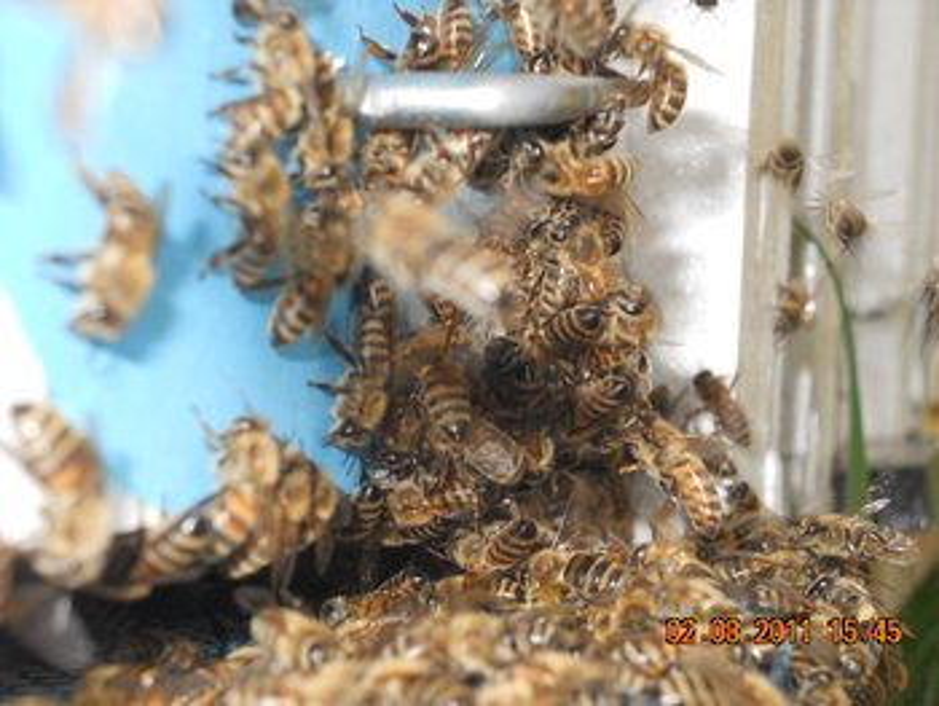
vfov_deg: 19.2
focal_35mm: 77
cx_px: 470
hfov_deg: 25.3
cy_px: 353
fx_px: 2090
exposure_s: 1/60
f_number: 7.8
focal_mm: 12.71
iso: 80
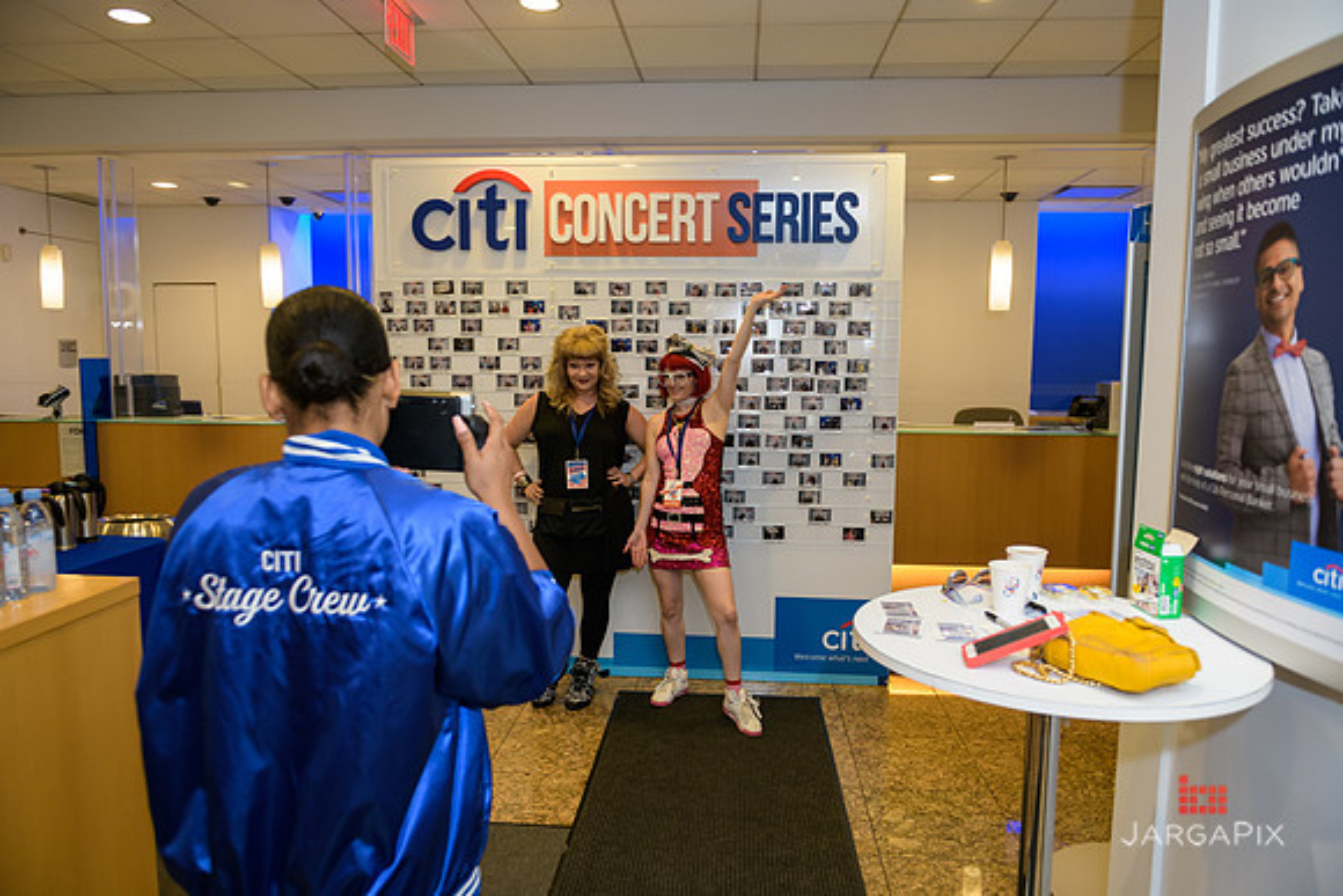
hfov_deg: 73.7
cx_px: 672
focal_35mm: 24
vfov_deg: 53.2
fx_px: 896
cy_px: 448
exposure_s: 1/125
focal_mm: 24
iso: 400
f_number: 3.2
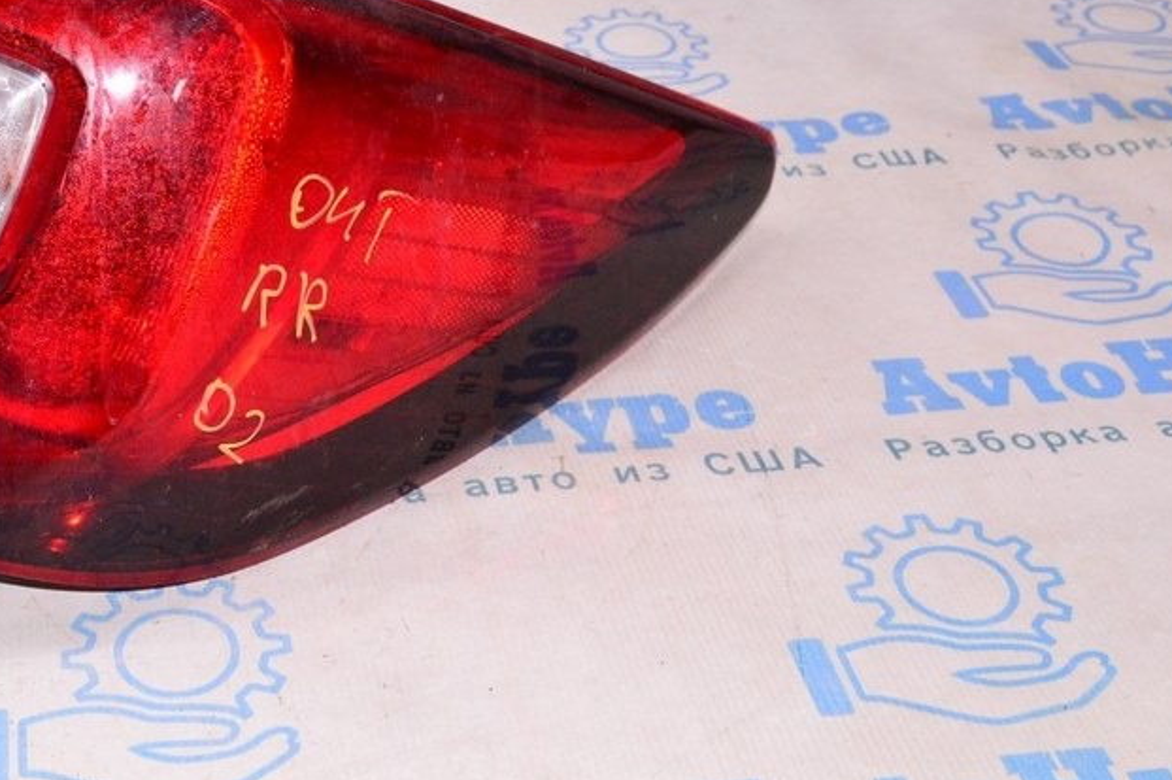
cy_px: 192
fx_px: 2011
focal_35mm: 62
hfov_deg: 31.8
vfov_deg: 21.7
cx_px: 262
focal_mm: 25
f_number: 8
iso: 1600
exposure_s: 1/125
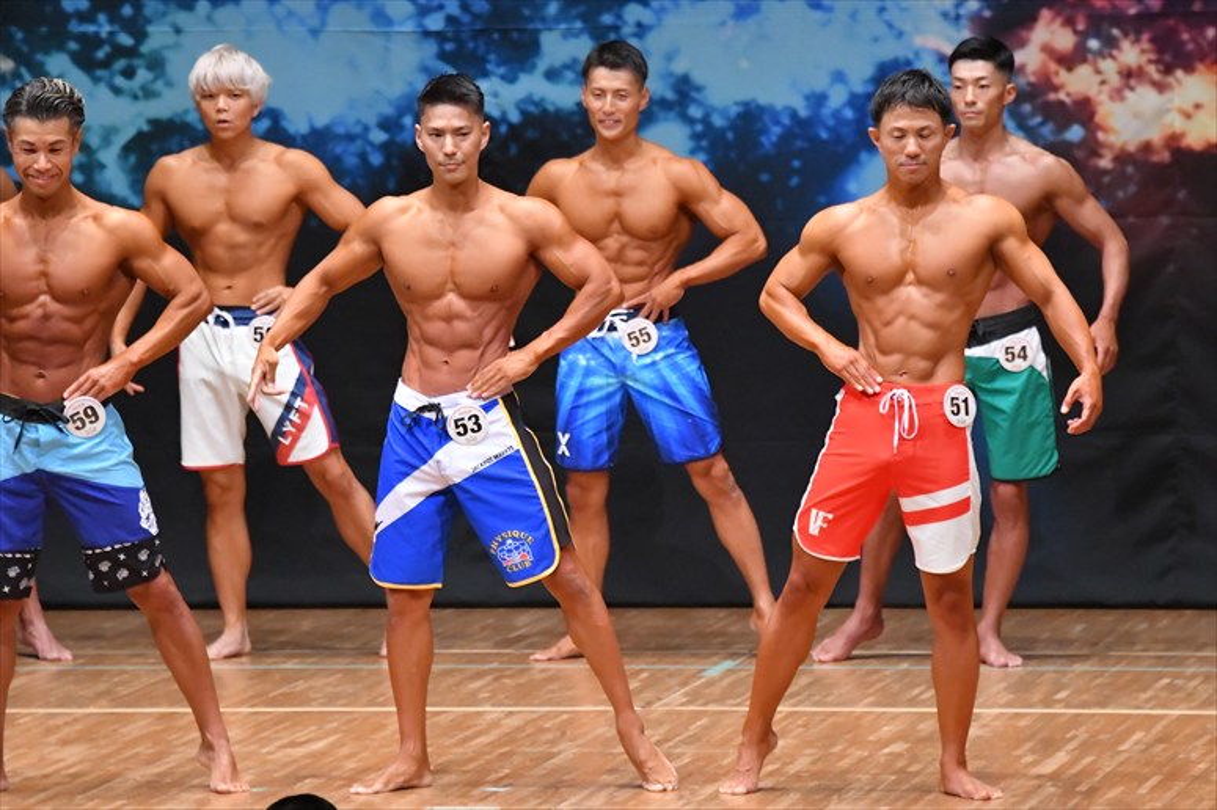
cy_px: 405
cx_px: 608
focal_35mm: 285
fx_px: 9630
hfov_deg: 7.2
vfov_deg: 4.8
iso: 8000
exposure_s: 1/400
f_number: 5.6
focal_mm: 190
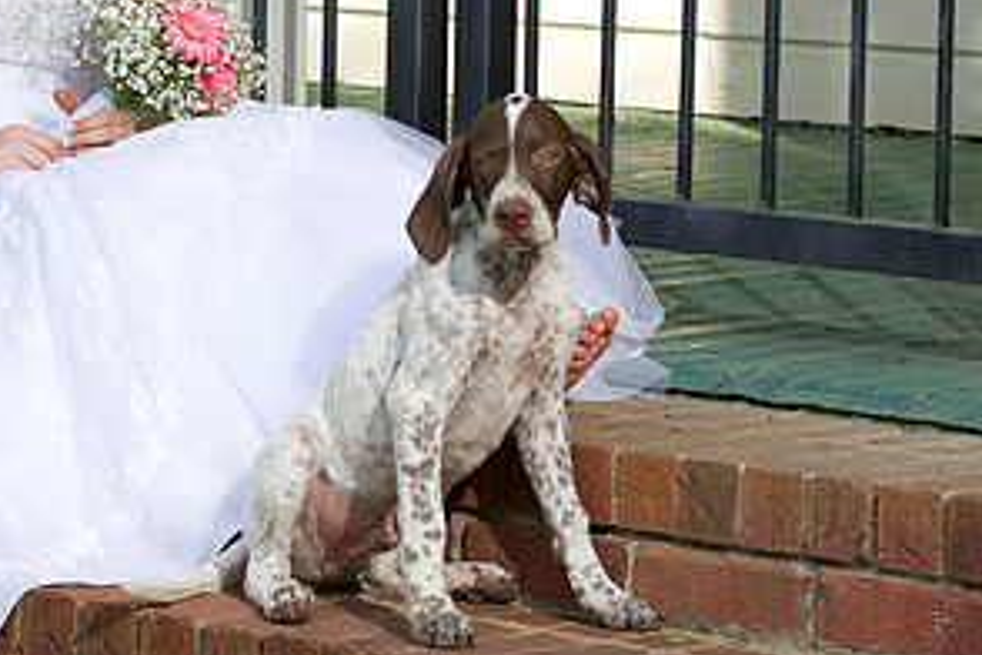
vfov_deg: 6.6
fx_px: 5646
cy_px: 70
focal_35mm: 207
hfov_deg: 9.9
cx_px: 30
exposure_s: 1/250
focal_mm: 105
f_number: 5.6
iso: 320
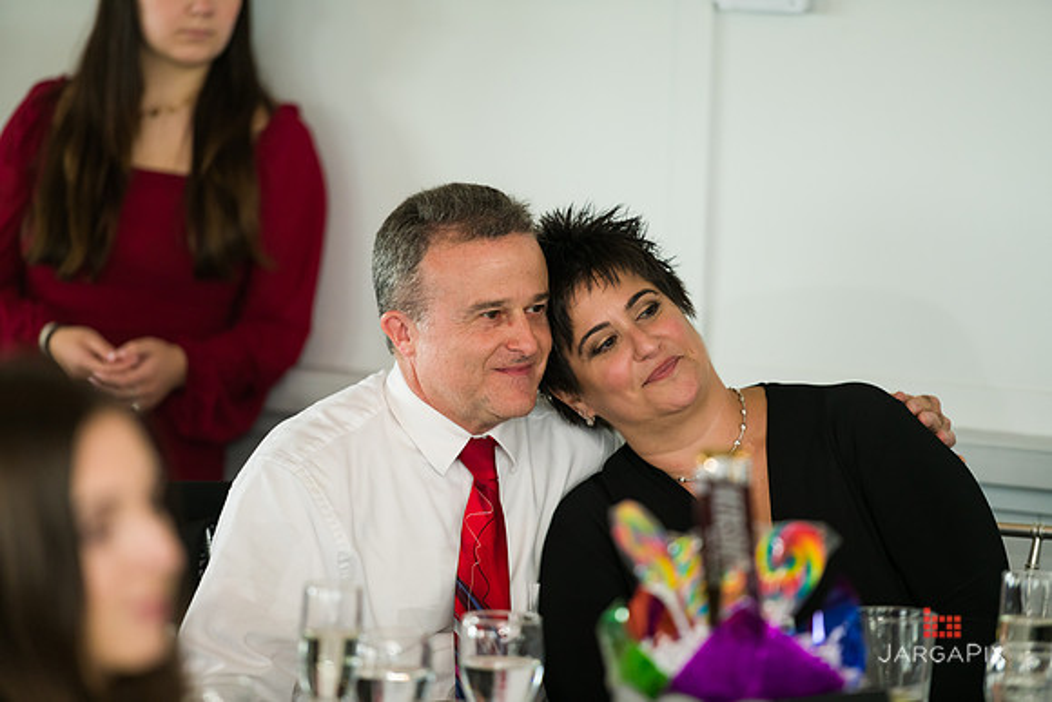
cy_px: 351
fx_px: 5699
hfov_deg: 10.5
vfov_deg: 7.0
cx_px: 526
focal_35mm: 195
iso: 800
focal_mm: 195
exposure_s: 1/200
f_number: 3.2
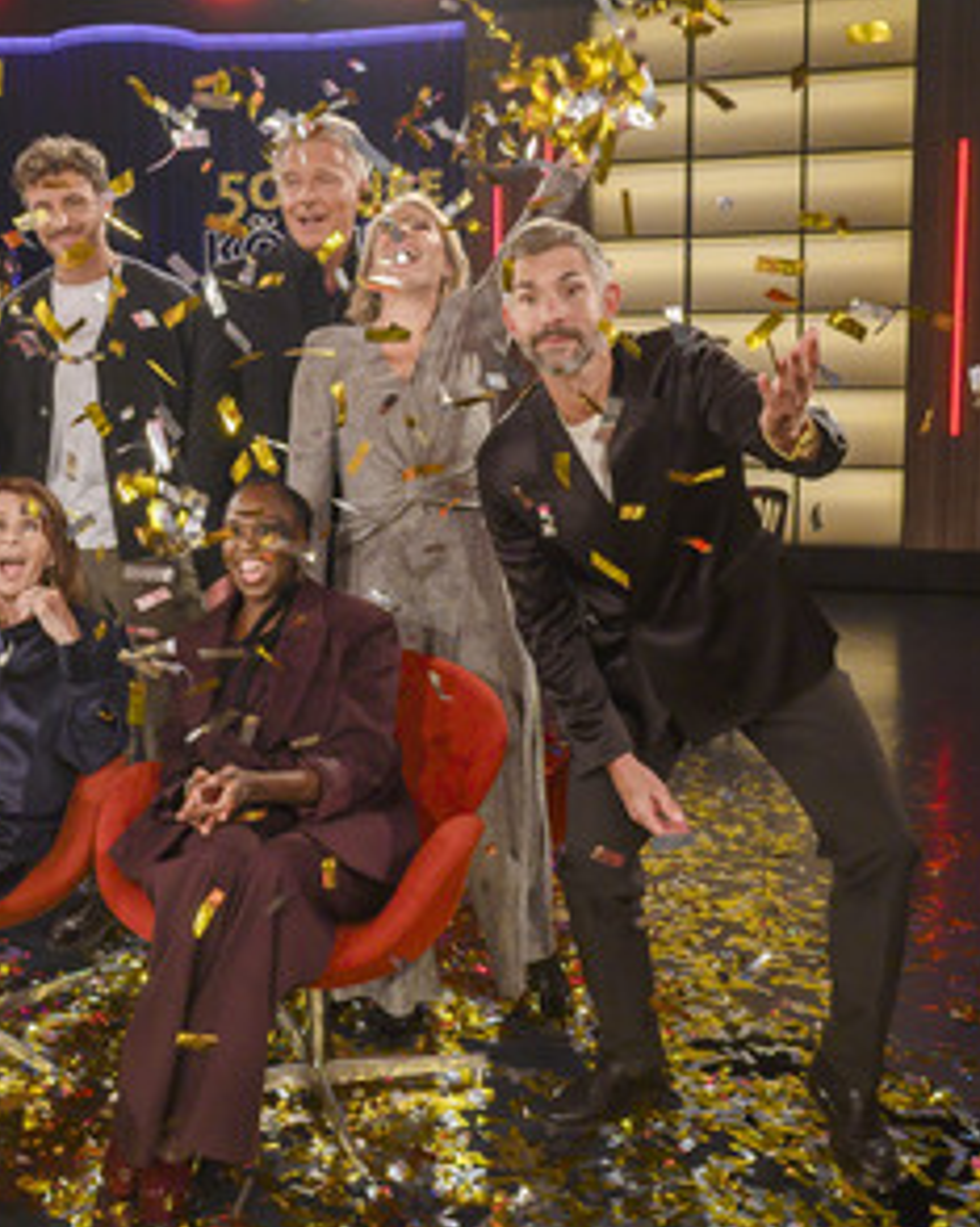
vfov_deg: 43.7
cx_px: 247
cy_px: 528
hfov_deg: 34.9
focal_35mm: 42
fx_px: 1524
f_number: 5
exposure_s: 1/200
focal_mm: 24
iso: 3200
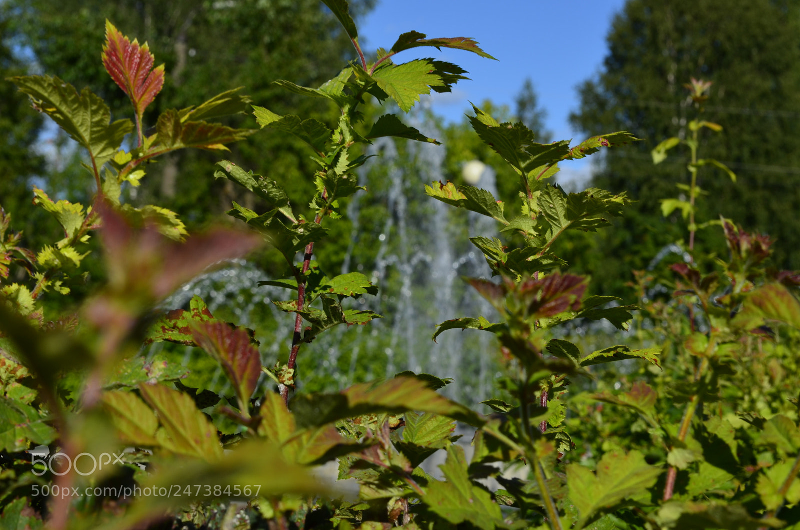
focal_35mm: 82
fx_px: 1829
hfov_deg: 24.7
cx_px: 400
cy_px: 265
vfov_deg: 16.5
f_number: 11
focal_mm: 55
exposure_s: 1/160
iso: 100
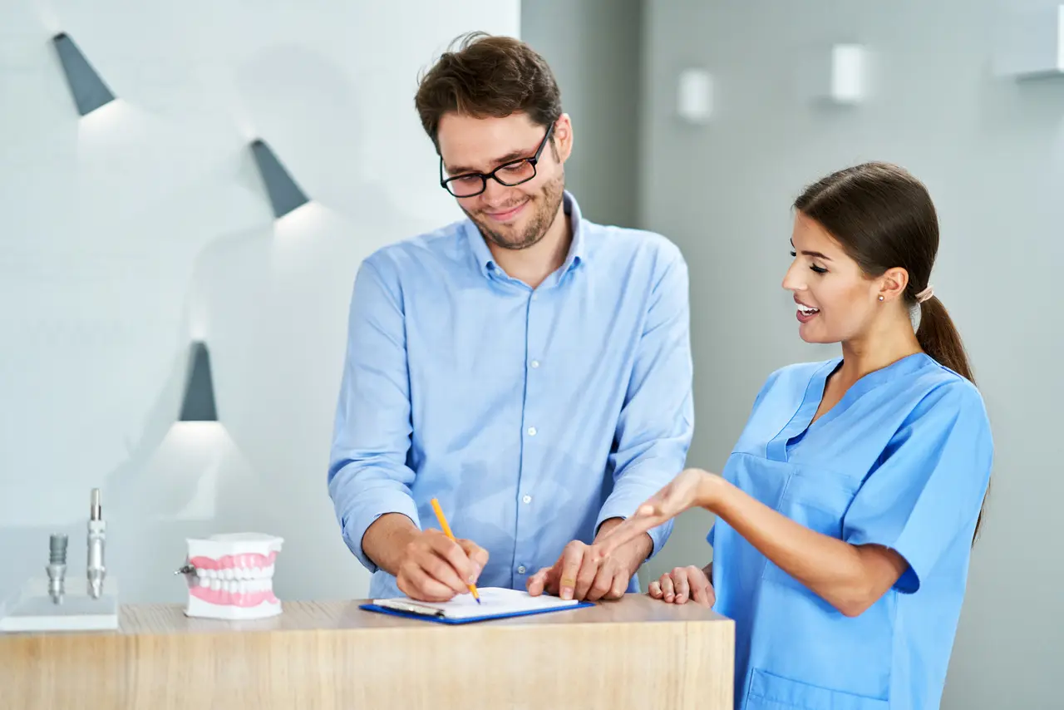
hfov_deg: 23.9
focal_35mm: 85
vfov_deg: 16.1
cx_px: 532
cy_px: 355
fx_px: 2513
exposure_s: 1/1250
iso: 400
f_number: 1.4
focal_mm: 85
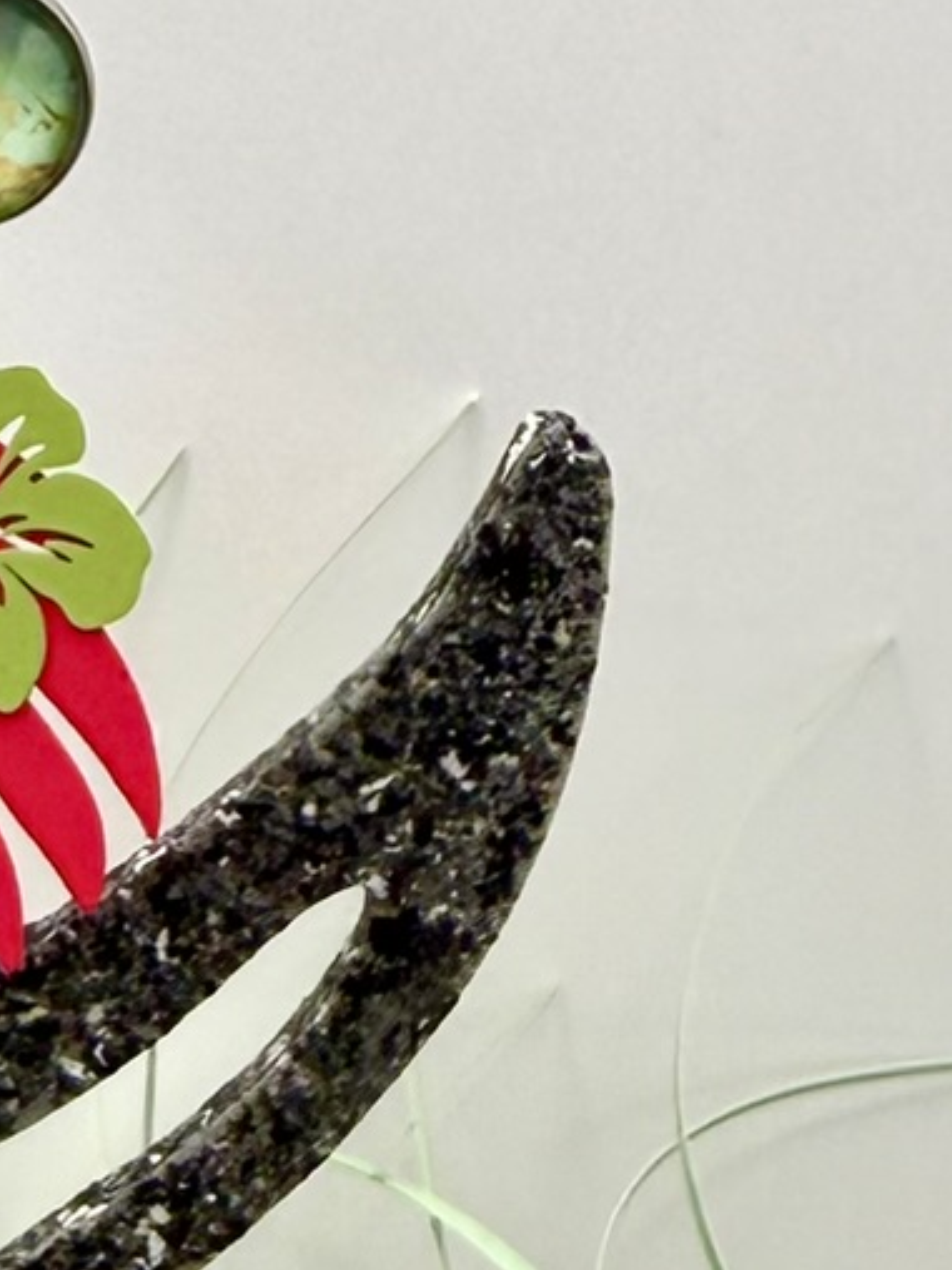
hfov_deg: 14.6
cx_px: -283
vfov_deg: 20.0
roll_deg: -2.0
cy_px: 273
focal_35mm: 97
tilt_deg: -10.2
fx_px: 3558
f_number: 2.2
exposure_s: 1/404
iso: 50
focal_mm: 2.22
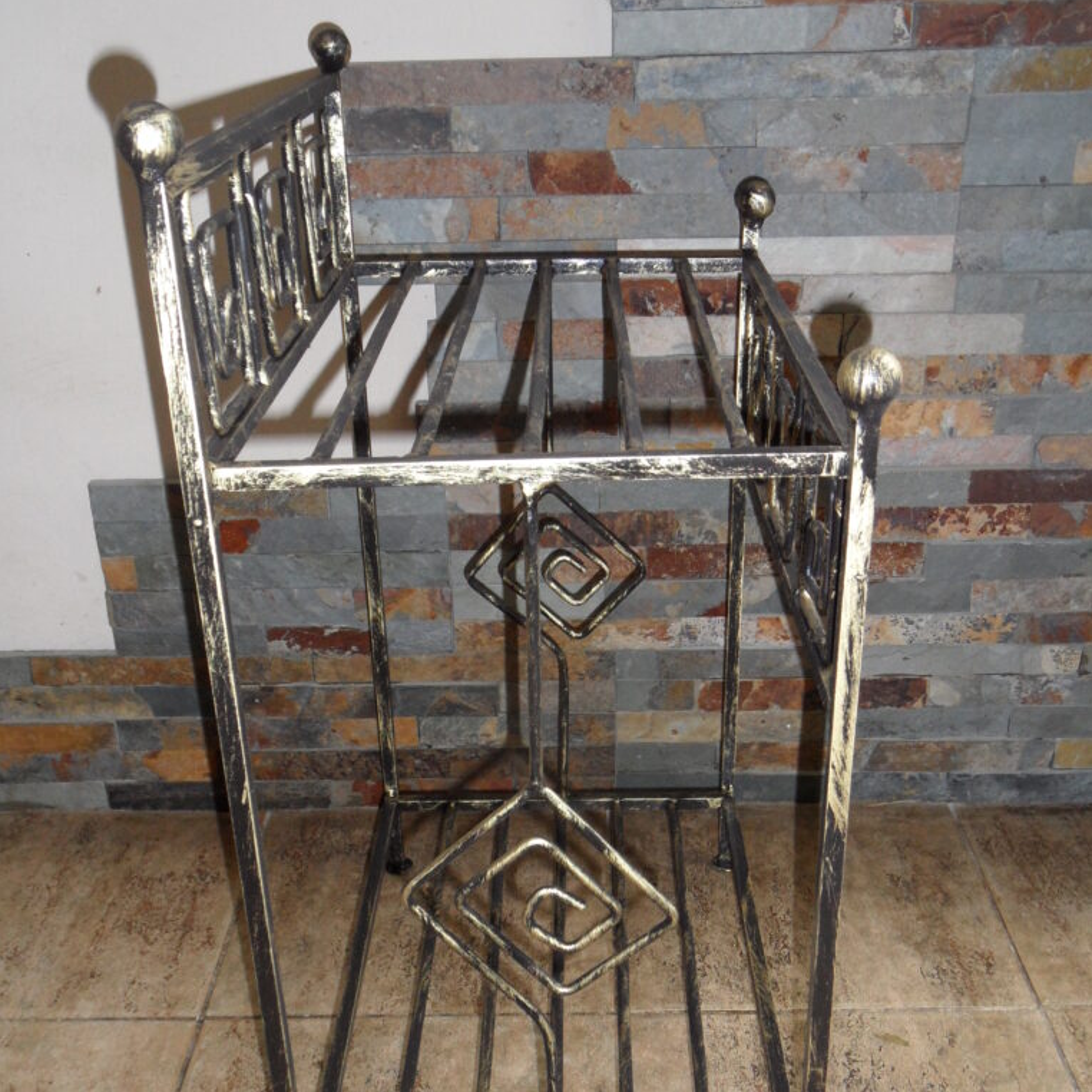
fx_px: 1356
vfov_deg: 43.4
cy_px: 704
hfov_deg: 43.9
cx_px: 549
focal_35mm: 38
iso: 200
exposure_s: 1/30
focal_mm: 5.3
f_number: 3.4
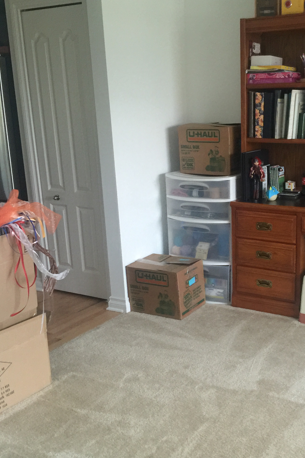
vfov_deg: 46.4
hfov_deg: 31.2
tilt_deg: -12.1
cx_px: 238
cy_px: 233
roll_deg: +0.5
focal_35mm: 42
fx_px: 534
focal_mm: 4.15
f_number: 2.2
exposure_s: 1/8
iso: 125
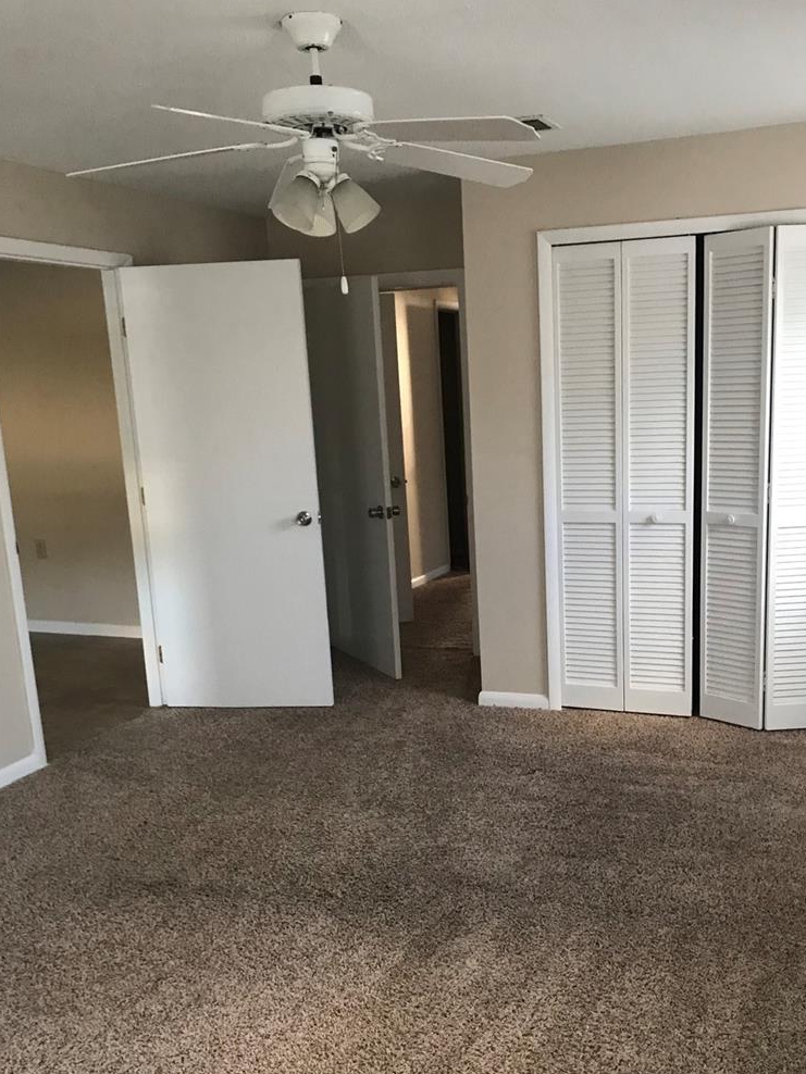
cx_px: 484
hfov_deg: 41.6
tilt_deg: -14.4
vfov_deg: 53.6
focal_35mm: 34
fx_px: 1056
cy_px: 645
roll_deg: +2.4
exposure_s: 1/15
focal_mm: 3.99
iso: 50
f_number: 1.8
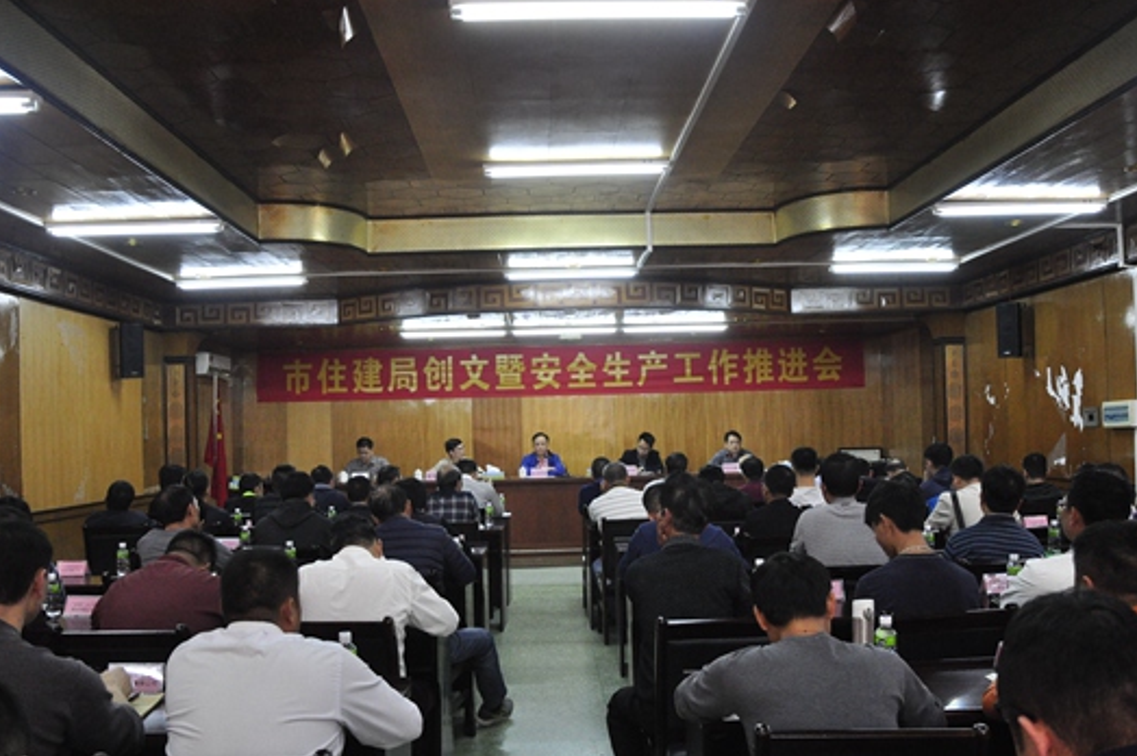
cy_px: 427
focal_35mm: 31
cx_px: 552
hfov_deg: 60.3
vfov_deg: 42.2
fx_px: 978
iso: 1600
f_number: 4
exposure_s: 1/200
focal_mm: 18
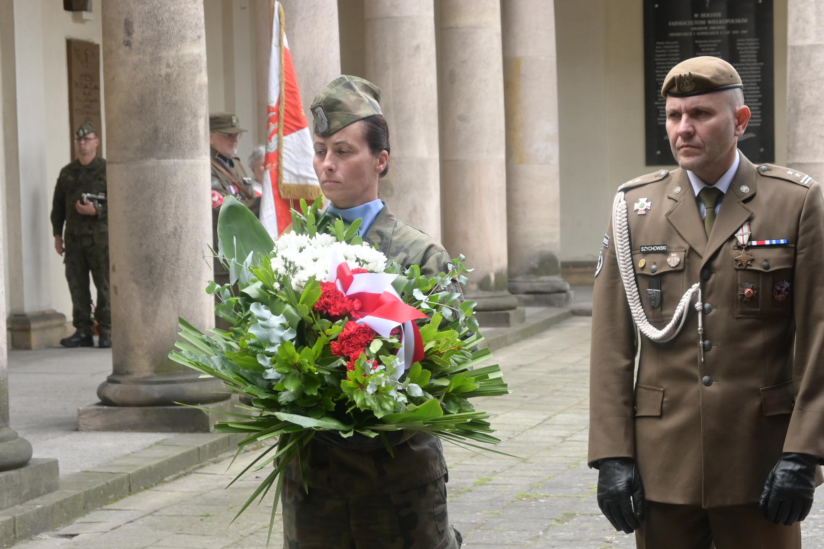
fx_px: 2266
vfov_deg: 13.8
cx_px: 400
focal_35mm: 99
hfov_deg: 20.6
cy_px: 356
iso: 400
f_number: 6.3
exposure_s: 1/200
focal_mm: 50
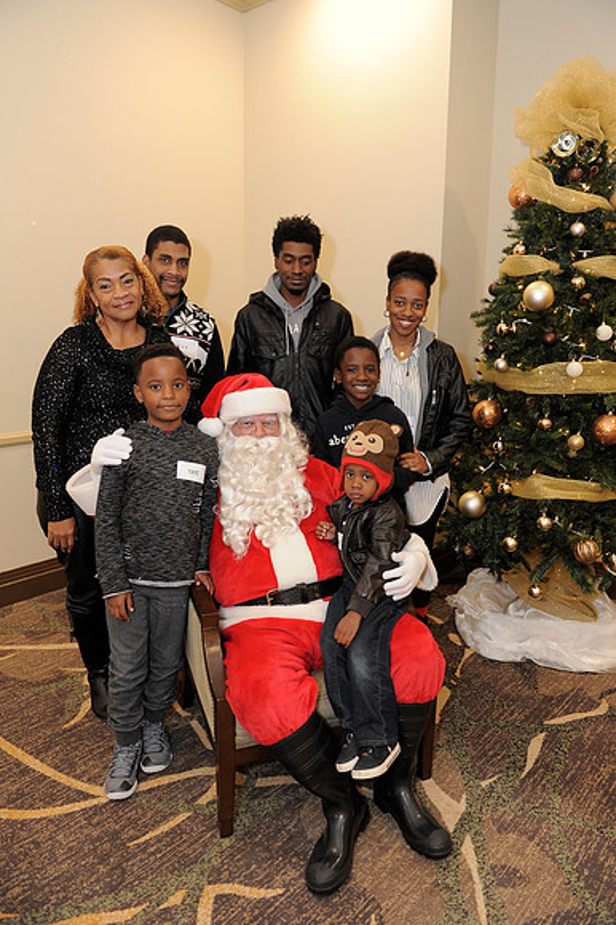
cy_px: 462
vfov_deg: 69.4
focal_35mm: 26
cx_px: 308
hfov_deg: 49.5
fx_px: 668
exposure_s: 1/100
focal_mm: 26
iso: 1600
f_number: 4
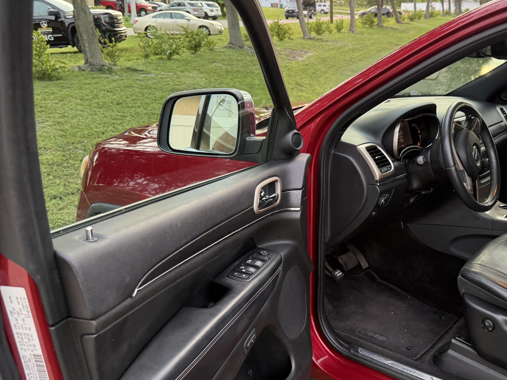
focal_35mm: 35
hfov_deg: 51.5
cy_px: 197
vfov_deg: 40.7
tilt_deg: -21.0
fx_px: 513
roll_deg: +0.8
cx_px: 345
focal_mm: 6.76
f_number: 1.78
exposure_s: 1/101
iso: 200
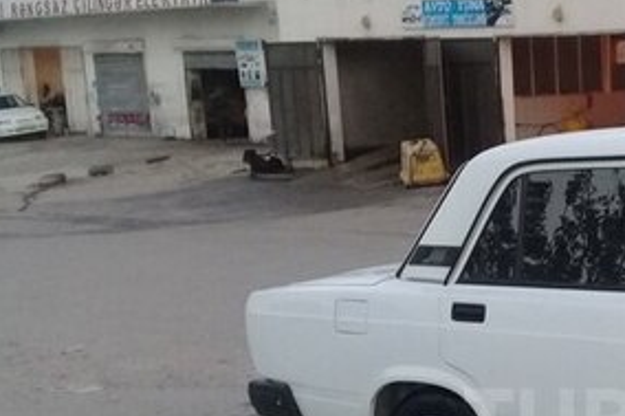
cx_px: 689
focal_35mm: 75
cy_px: 422
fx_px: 1301
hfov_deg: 25.1
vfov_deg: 17.7
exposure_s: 1/33
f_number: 2.2
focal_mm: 3.3
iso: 125
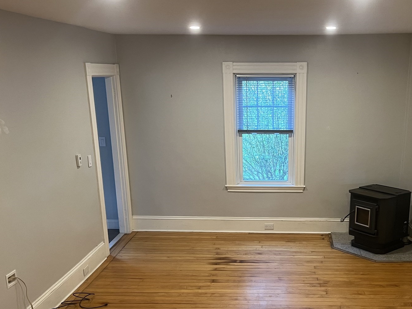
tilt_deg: -17.5
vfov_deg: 35.3
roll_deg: -0.5
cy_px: 226
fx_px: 476
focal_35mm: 40
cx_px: 274
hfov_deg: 46.1
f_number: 1.6
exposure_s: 1/60
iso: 160
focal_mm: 5.1
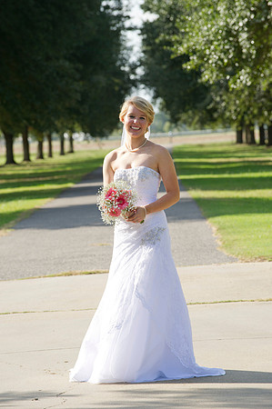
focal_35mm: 200
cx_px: 136
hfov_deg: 6.9
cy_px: 204
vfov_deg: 10.3
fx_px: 2272
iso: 250
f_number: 7.1
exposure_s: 1/250
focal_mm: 200
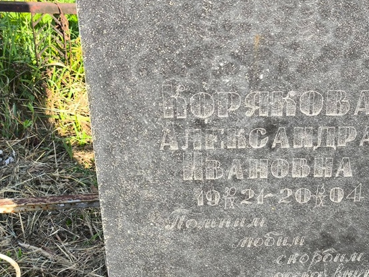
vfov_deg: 20.2
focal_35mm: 73
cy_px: 156
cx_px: 245
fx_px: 779
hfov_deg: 26.5
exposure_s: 1/259
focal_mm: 4.71
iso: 50
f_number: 1.7
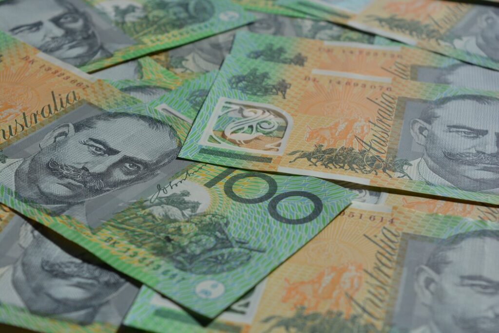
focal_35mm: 82
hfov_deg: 24.6
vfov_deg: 16.6
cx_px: 250
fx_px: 1144
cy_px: 166
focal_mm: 55
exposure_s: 1/250
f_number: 8
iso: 100
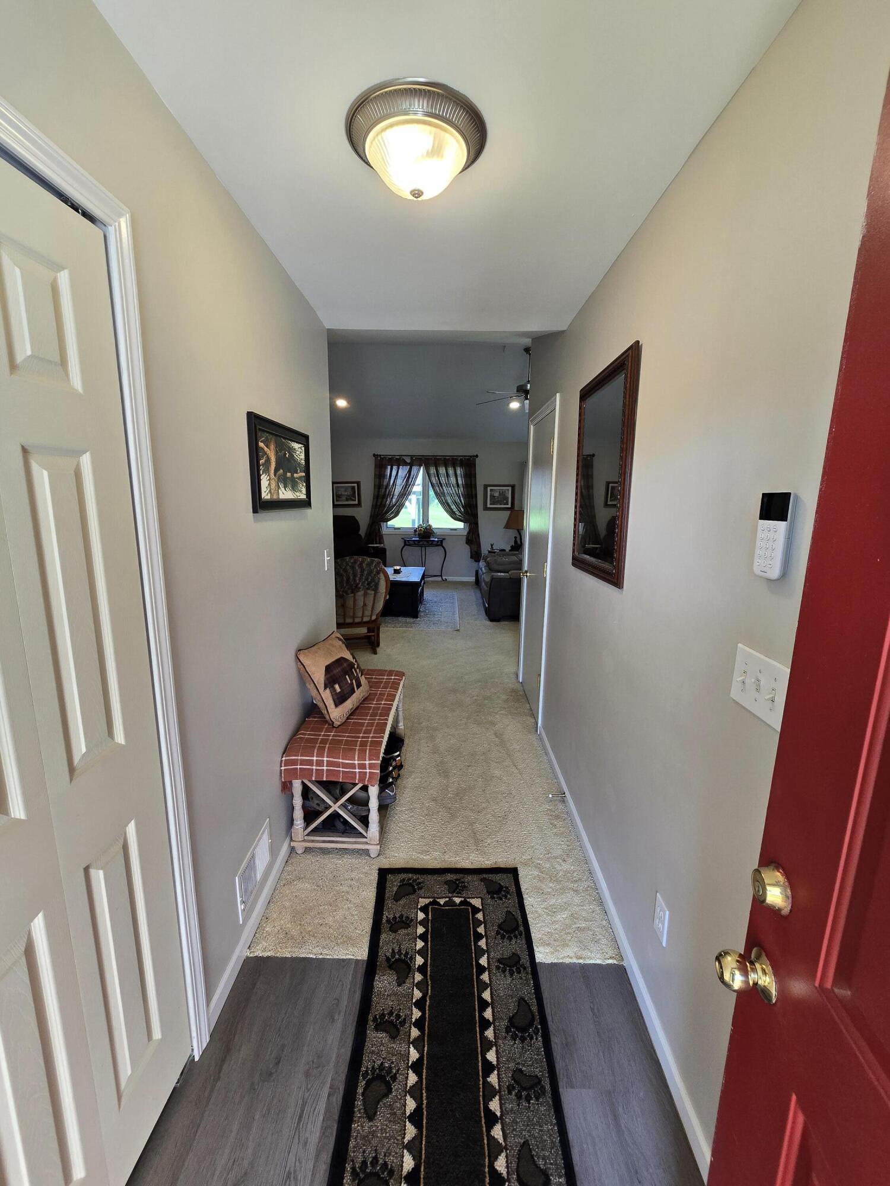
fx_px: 446
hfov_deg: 89.9
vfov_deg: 106.2
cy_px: 593
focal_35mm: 13
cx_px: 445
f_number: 2.2
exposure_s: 1/60
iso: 80
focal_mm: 2.2
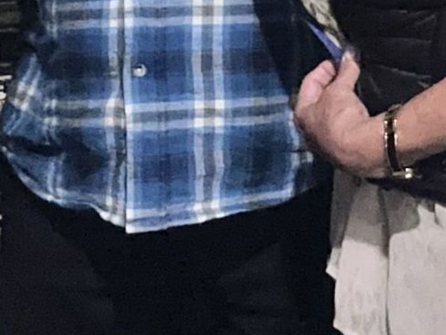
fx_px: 1817
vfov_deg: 9.9
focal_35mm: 141
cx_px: 383
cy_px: -283
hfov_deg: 13.9
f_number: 1.9
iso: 500
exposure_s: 1/25
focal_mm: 2.7
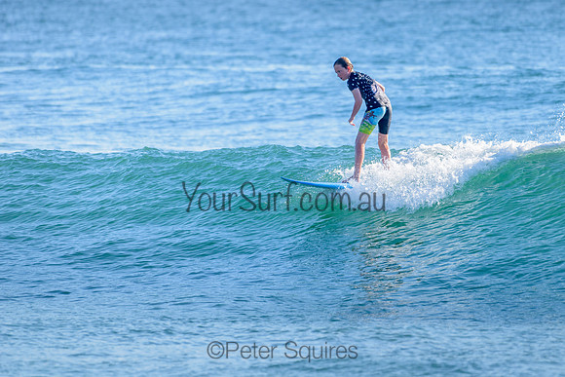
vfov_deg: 2.2
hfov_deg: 3.4
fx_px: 9623
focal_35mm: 613
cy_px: 150
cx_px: 346
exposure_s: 1/2000
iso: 360
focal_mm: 500
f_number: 5.6
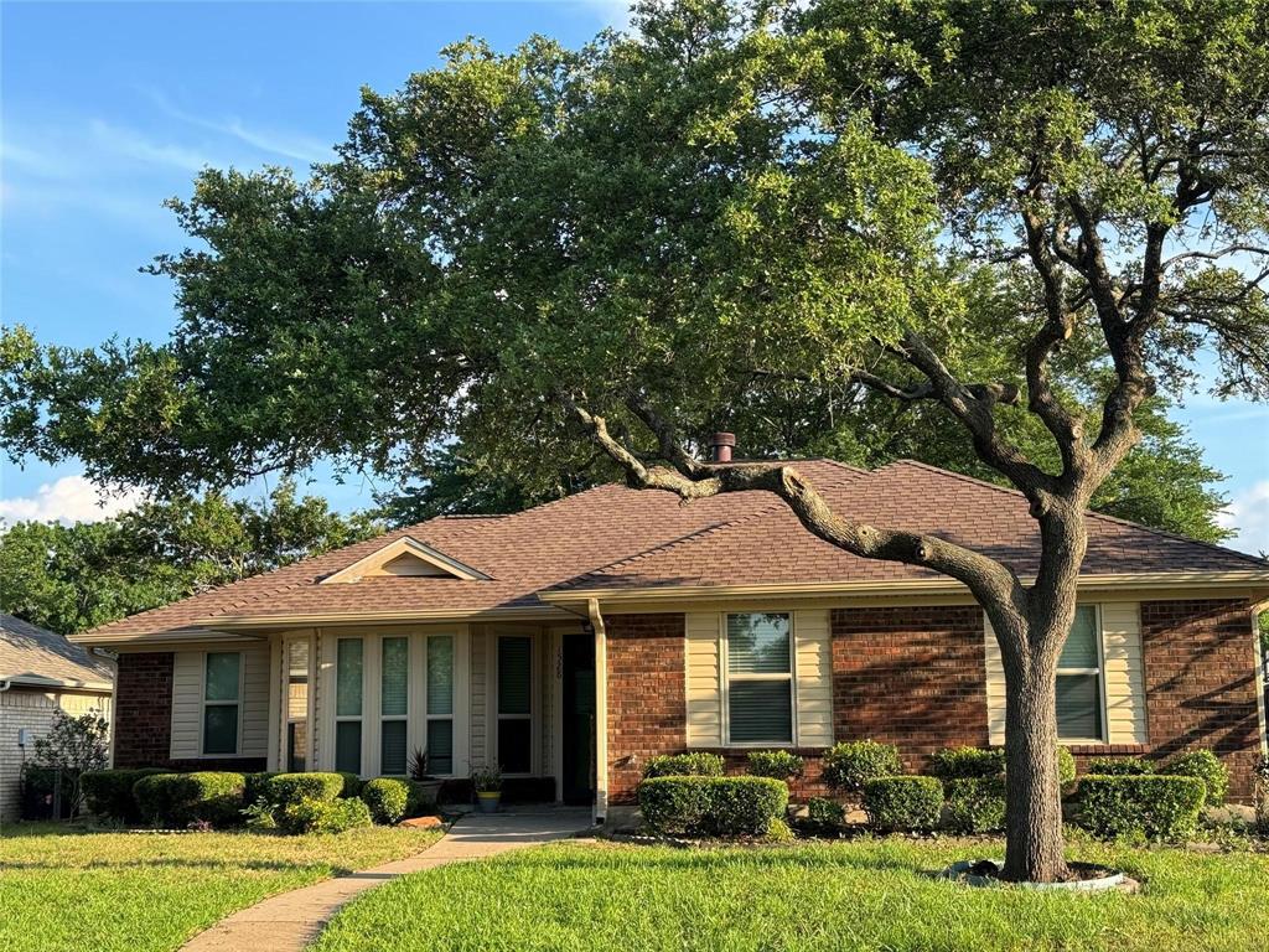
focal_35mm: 48
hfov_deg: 39.7
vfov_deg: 30.3
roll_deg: +0.4
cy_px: 476
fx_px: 1760
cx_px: 634
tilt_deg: +8.7
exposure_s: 1/685
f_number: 1.78
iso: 64
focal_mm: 6.76
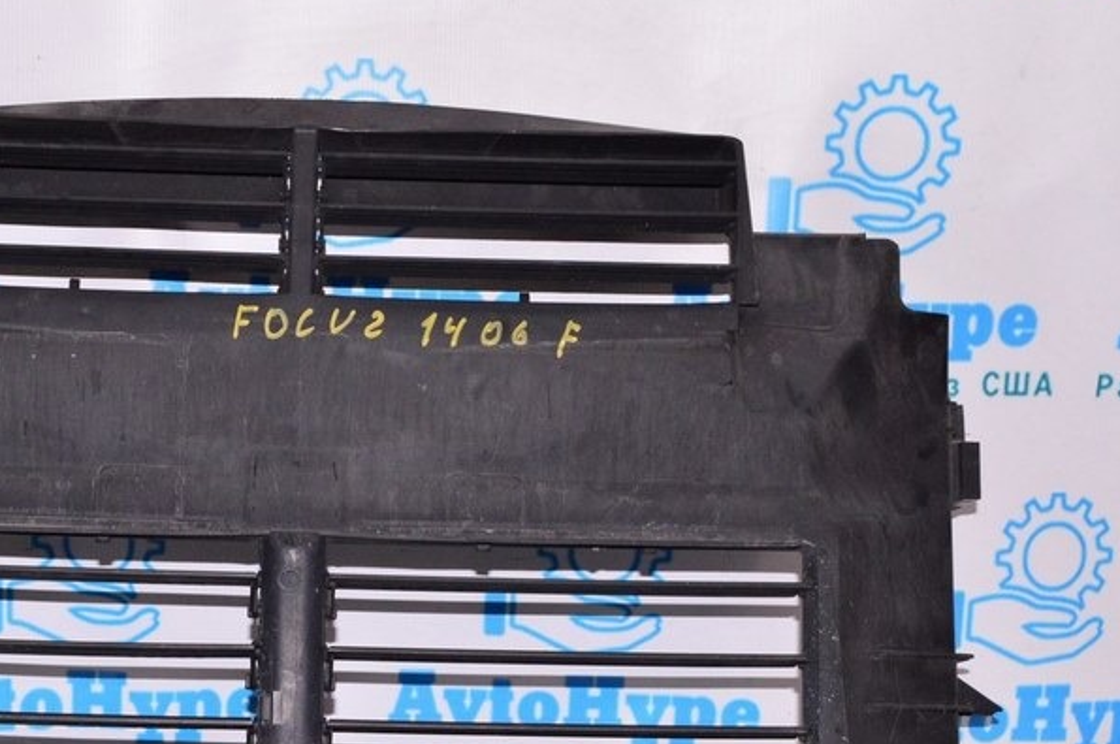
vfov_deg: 21.8
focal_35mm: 62
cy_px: 470
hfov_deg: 32.2
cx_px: 373
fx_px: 1926
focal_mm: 24
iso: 1600
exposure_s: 1/200
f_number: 8
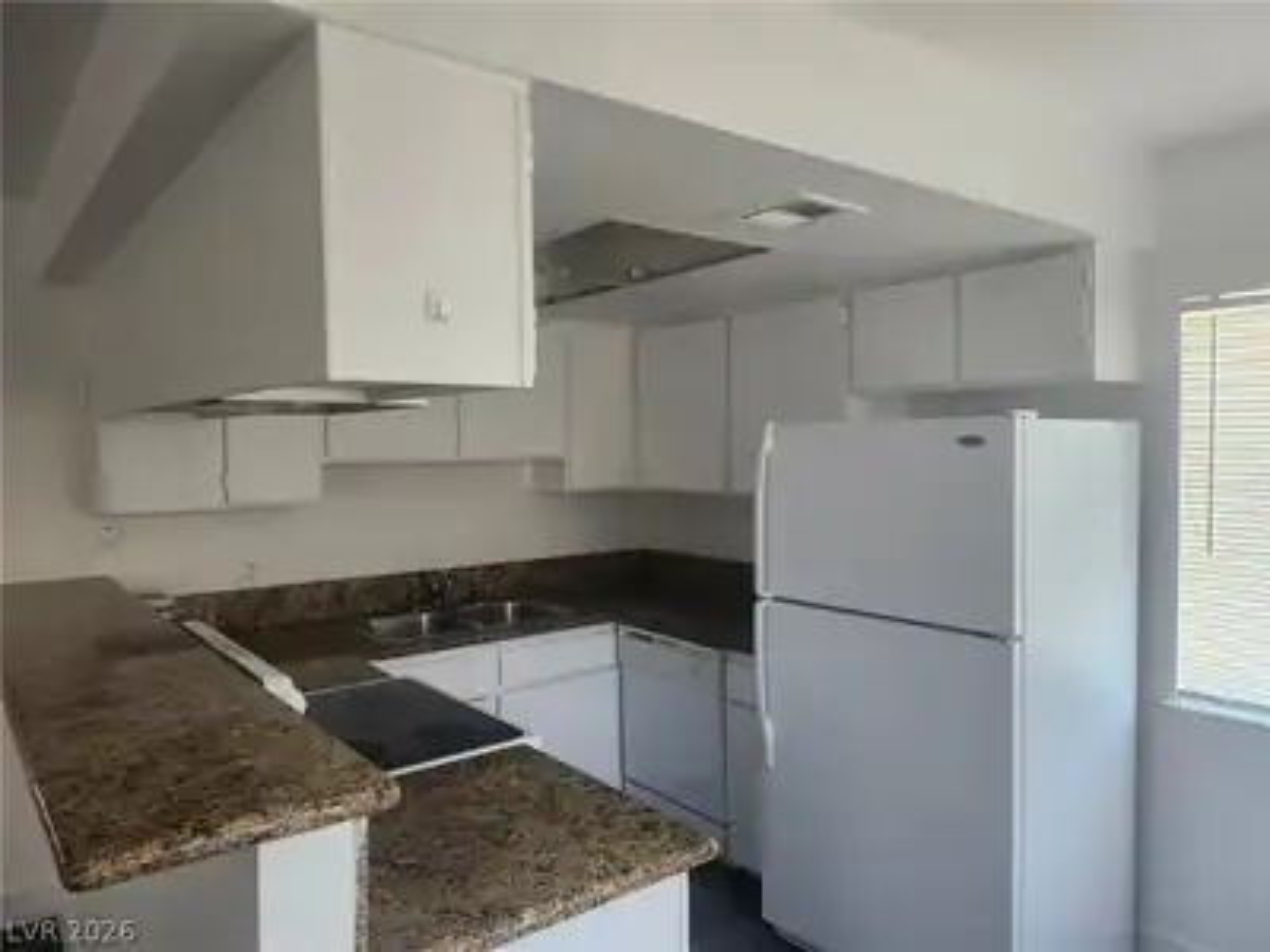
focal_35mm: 23
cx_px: 635
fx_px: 844
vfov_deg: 58.9
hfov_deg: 73.9
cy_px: 476
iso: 200
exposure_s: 1/180
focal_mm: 5.54
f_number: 1.8
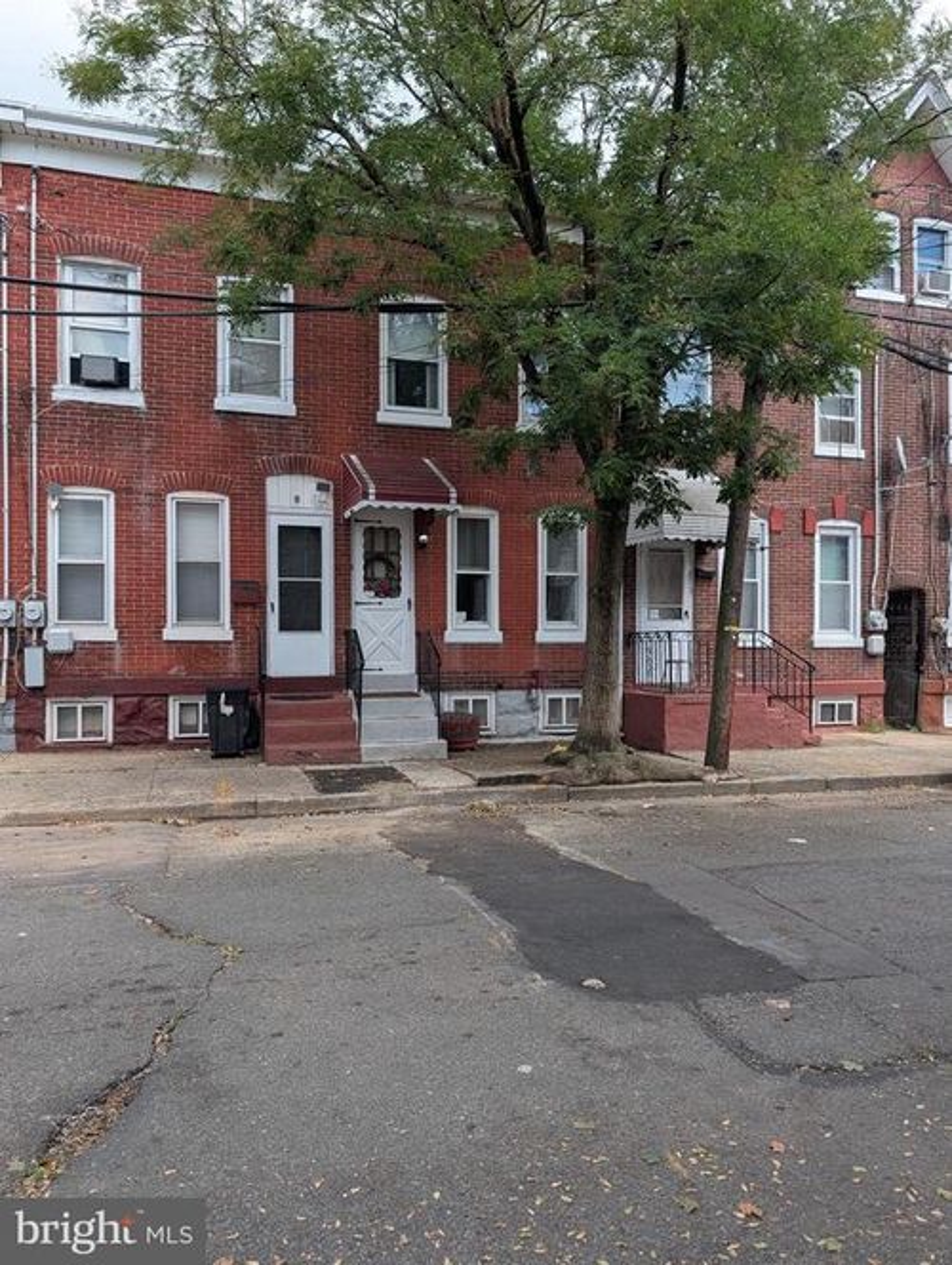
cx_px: 476
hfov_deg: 56.9
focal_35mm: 24
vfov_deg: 71.5
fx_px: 878
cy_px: 632
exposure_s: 1/429
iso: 18
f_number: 1.68
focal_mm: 6.9
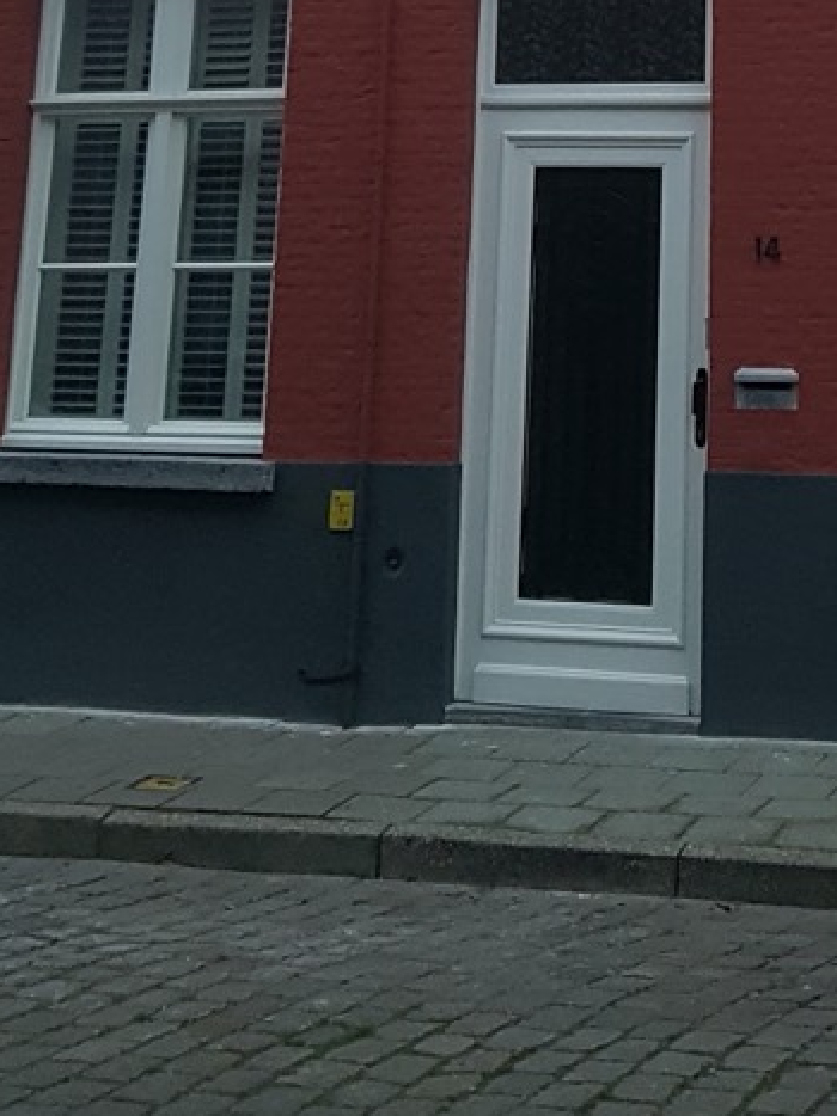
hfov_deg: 18.5
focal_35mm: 78
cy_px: -380
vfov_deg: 22.2
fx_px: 2516
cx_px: 772
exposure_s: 1/50
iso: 160
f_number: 1.7
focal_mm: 4.2
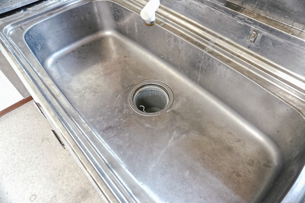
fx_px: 203
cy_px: 102
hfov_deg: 73.7
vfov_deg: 53.1
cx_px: 152
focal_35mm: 24
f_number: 4
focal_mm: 16
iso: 800
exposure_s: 1/160
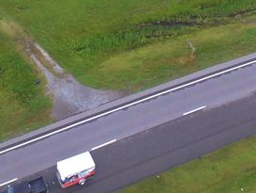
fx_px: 555
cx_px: 76
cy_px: -70
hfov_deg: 25.8
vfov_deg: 18.1
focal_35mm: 75
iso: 100
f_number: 2.8
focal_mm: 3.61
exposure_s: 1/1192
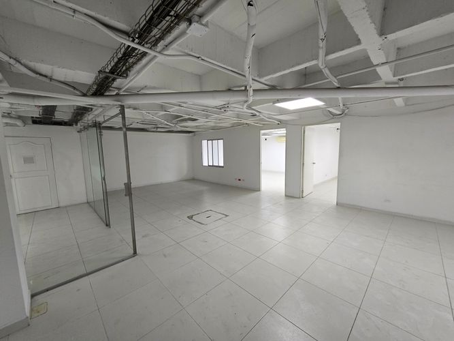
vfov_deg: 89.9
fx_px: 170
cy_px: 170
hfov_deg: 106.2
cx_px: 227
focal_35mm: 13
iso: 200
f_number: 2.2
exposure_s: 1/60
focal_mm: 2.2
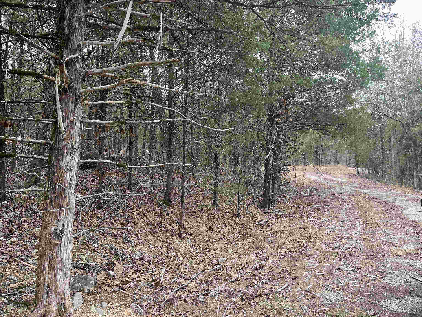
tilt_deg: -0.8
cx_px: 211
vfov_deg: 53.1
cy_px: 158
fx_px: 317
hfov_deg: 67.3
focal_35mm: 26
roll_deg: +1.1
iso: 50
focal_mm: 5.1
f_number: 1.6
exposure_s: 1/164
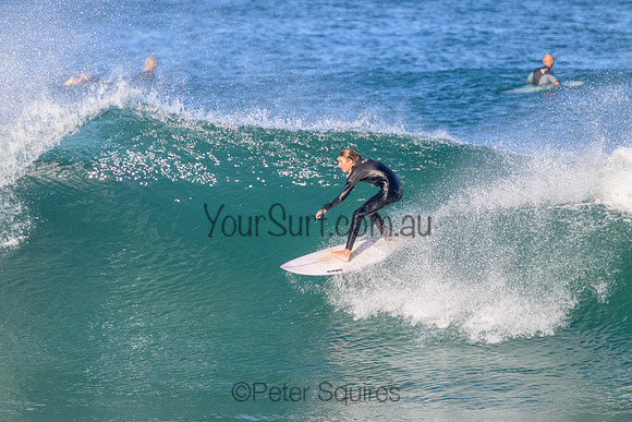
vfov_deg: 1.7
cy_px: 211
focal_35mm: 800
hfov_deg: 2.6
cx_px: 316
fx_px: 14047
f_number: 11
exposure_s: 1/2000
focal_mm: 800
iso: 2000
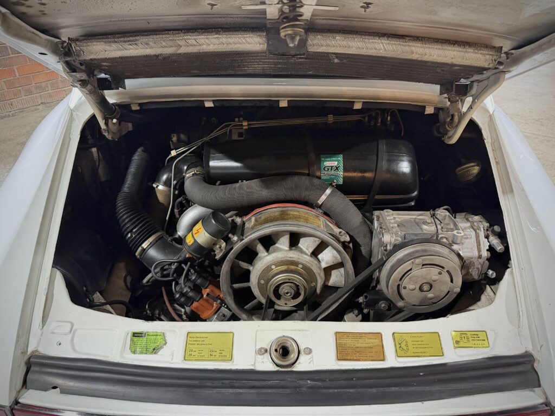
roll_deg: -0.9
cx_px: 278
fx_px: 385
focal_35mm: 24
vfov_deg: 56.8
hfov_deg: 71.6
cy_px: 208
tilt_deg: -31.6
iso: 640
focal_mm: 6.76
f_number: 1.78
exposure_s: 1/33
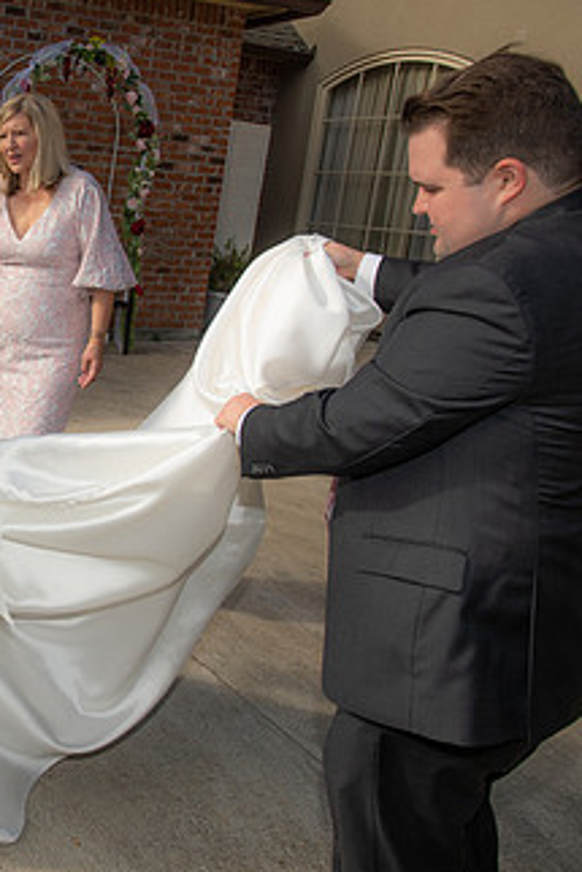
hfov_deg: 31.4
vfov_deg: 53.0
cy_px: 395
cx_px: -106
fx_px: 872
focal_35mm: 36
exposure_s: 1/250
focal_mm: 20
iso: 64
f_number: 5.6
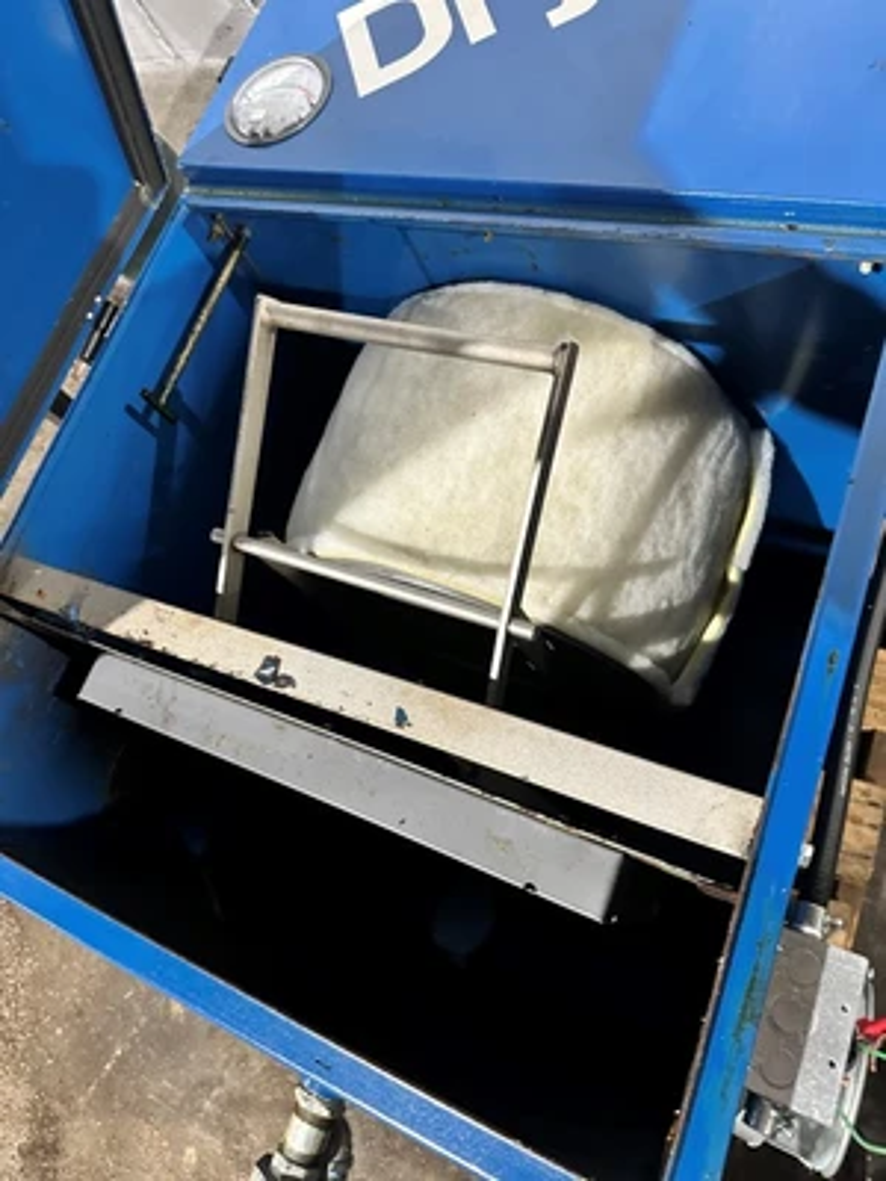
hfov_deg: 56.8
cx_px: 443
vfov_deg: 71.6
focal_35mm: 24
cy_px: 590
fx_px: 819
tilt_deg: -62.1
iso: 640
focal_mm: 6.86
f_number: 1.78
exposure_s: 1/40
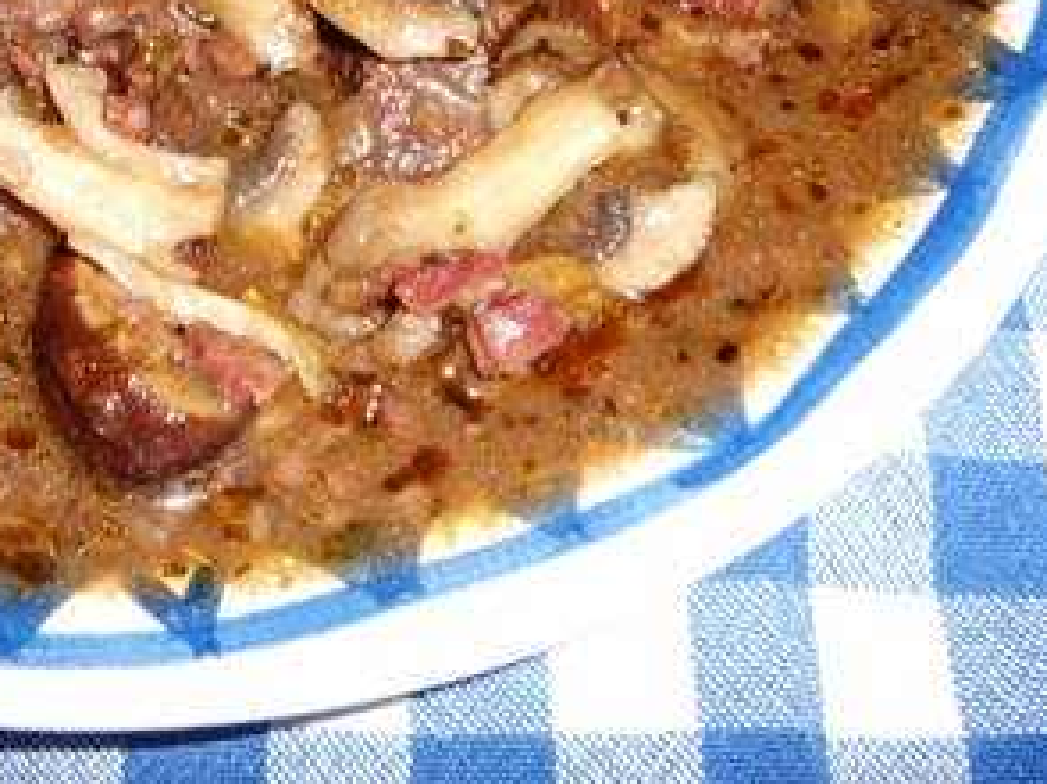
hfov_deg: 30.5
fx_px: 1844
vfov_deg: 22.8
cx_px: 132
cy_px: -43
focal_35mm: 61
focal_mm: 4.7
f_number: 3.3
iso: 100
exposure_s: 1/30
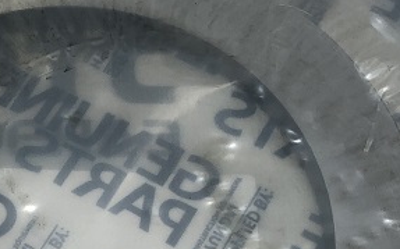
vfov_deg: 12.2
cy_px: 262
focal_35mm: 106
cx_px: 81
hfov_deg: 19.5
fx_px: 1155
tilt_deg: -66.8
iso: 32
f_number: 1.8
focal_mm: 4
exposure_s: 1/100
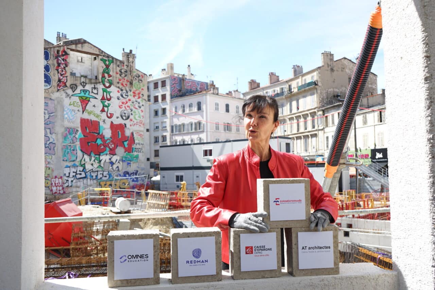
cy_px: 145
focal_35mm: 33
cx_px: 218
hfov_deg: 57.2
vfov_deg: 40.0
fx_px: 399
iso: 160
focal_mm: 33
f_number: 6.3
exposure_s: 1/200
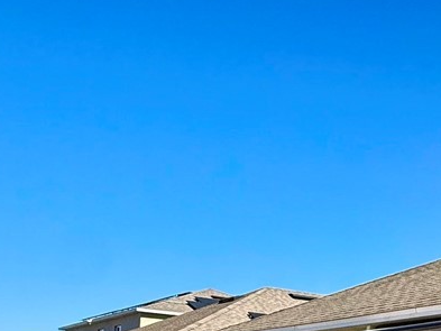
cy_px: 352
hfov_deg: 28.8
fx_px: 726
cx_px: 543
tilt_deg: +3.2
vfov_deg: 24.2
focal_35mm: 57
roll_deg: -0.7
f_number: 2.2
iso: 50
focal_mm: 2.22
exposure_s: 1/1050
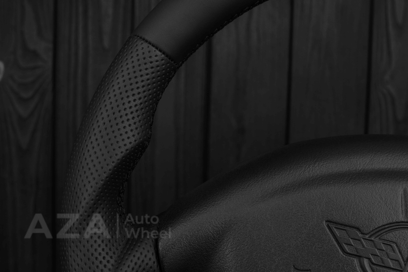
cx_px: 204
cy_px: 136
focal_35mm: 52
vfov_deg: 25.8
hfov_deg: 37.8
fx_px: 595
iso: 500
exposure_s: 1/125
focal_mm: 35
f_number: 6.3
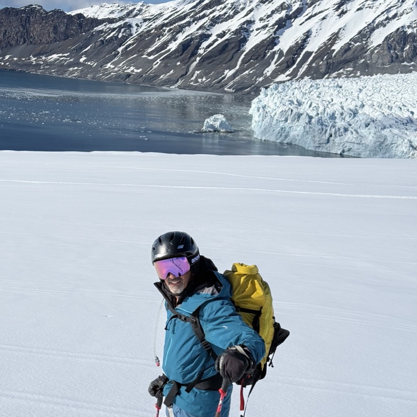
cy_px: 199
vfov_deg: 30.0
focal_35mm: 57
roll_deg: -5.2
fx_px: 777
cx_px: 208
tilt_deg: -11.0
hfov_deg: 30.0
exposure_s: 1/13333
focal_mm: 6.76
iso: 50
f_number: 1.78
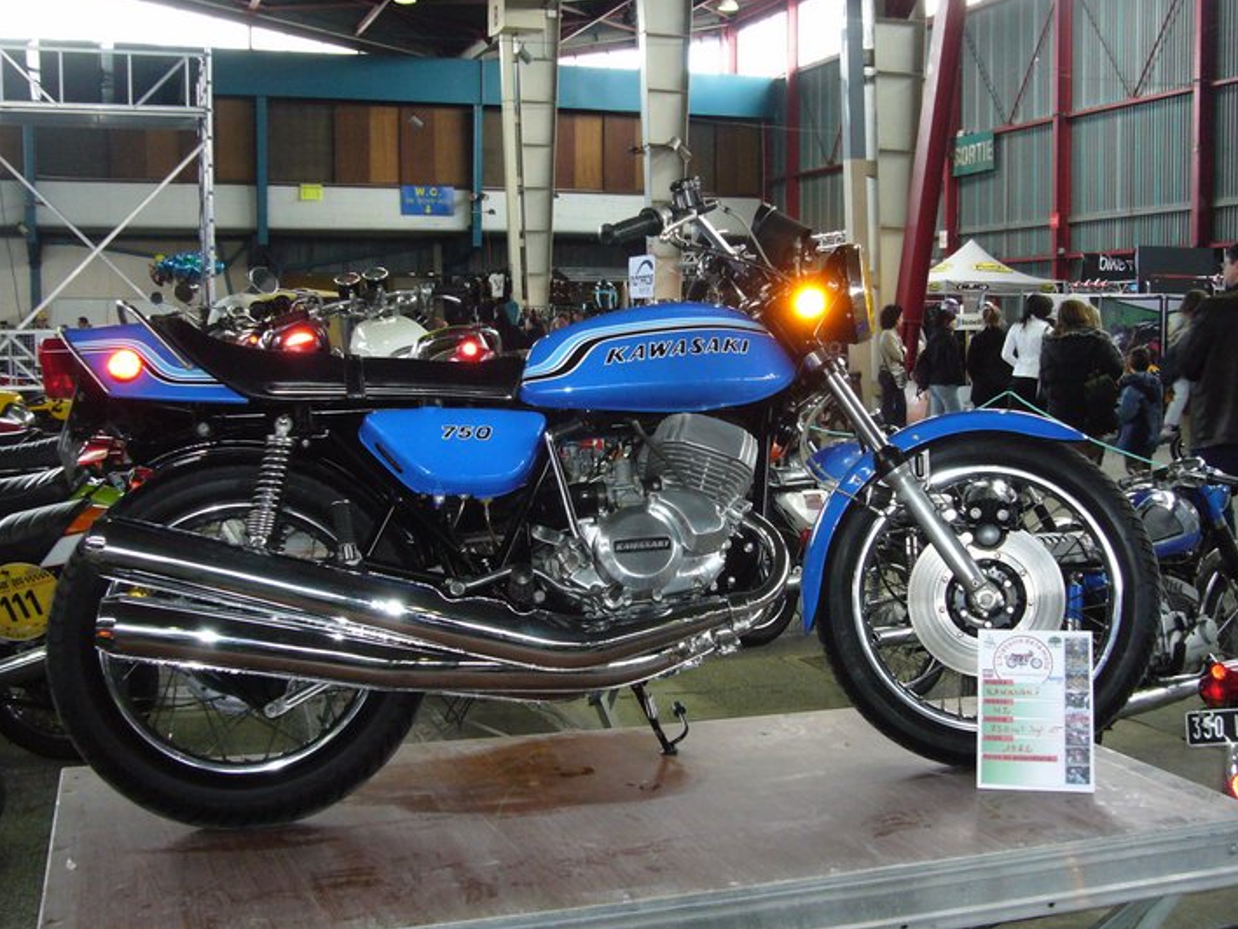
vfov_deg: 32.9
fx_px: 1574
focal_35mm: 44
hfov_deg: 42.9
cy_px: 478
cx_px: 637
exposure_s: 1/30
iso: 200
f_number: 3.2
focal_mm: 6.4
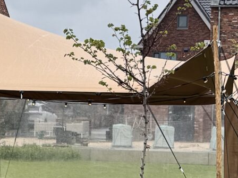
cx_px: 50
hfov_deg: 14.3
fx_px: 942
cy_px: 131
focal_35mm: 137
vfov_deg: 10.8
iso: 80
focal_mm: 6.76
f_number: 1.78
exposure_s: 1/2710
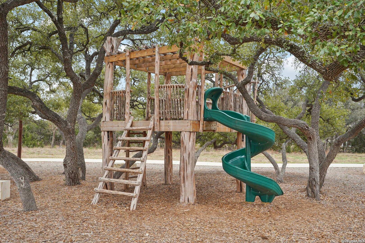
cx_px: 182
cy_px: 122
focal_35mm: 32
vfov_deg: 40.5
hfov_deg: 58.0
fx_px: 329
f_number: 8
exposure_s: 1/40
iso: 160
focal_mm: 32.5
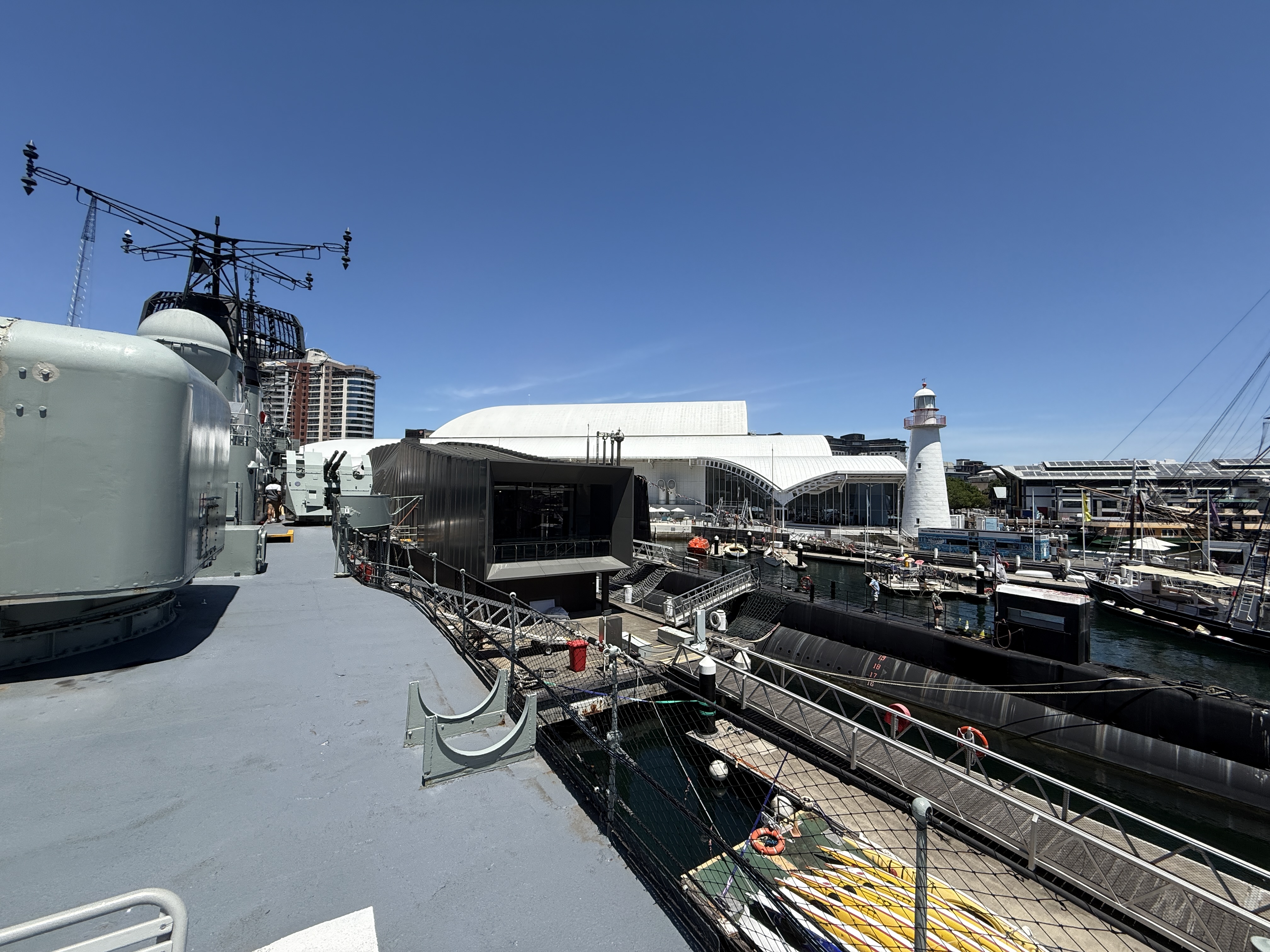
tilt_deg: +2.7
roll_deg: -0.8
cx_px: 635
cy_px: 476
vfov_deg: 85.7
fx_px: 514
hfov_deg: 102.1
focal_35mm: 14
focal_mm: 2.22
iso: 64
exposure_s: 1/3663
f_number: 2.2
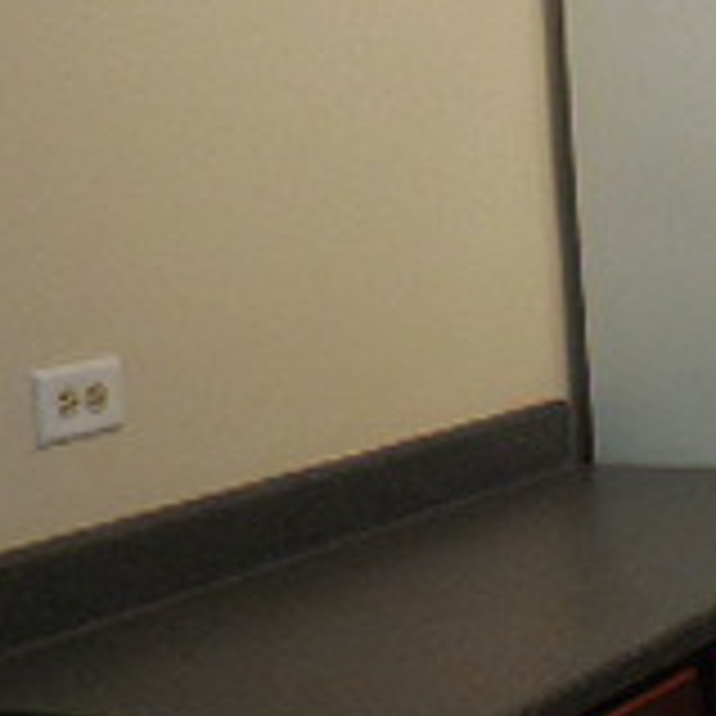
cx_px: 1045
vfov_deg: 19.4
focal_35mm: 89
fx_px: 2083
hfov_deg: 17.7
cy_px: 234
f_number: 3.3
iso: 280
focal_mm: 4.5
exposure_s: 1/30
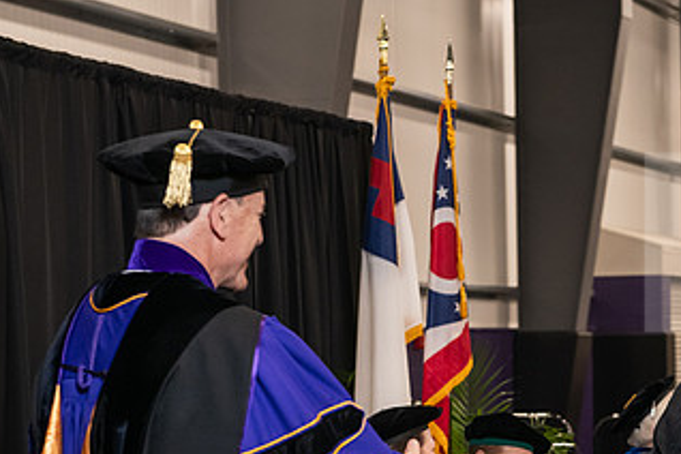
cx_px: 580
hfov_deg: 17.9
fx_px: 2137
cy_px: 412
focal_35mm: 113
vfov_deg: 12.0
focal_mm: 62
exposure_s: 1/125
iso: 2000
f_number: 5
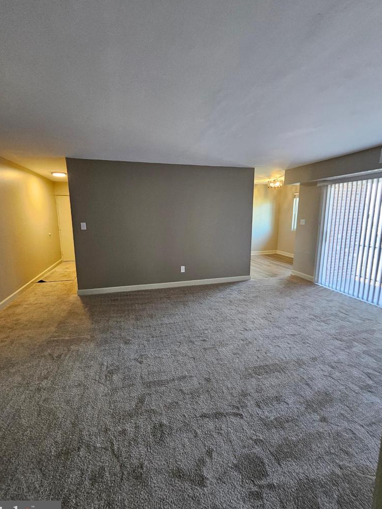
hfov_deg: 85.5
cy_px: 256
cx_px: 178
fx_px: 206
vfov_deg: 102.1
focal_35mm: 14
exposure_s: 1/30
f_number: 2.2
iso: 320
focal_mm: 1.74
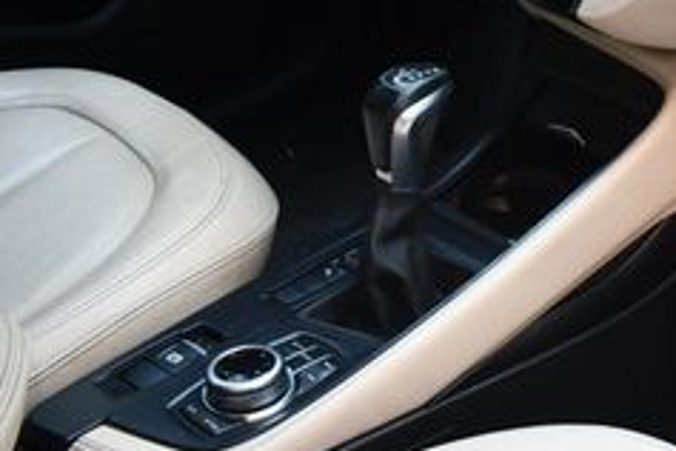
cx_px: 844
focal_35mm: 73
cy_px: -6
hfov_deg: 24.6
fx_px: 1371
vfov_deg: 18.2
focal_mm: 18
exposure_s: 1/125
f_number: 3.5
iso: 900
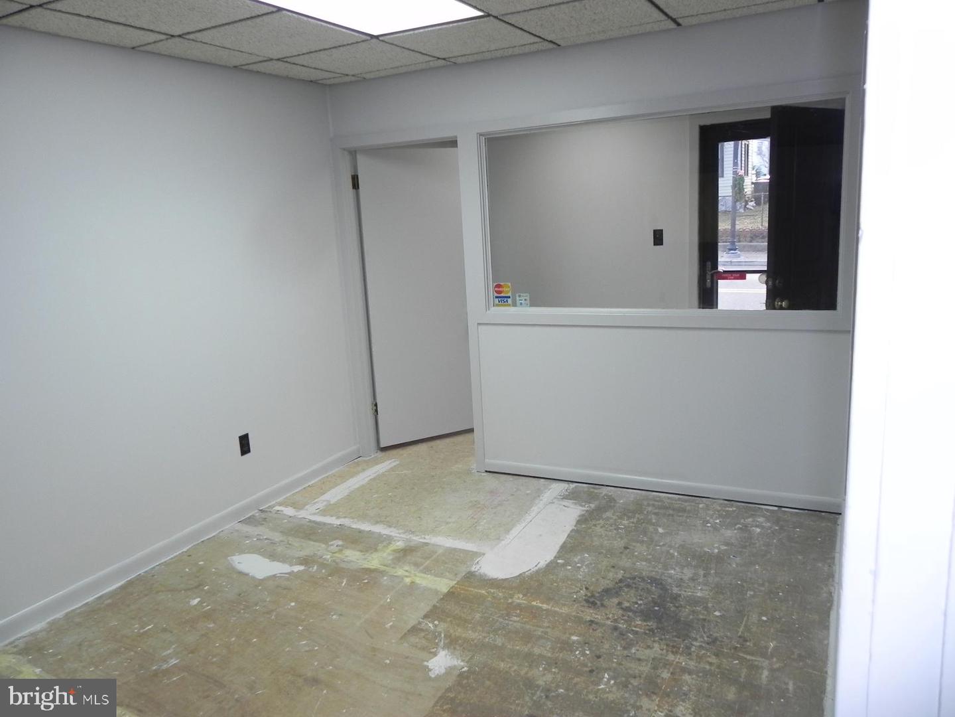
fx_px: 717
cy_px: 358
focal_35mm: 26
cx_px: 478
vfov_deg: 53.1
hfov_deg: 67.3
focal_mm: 4.6
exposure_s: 1/72.7
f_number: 3.2
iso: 160
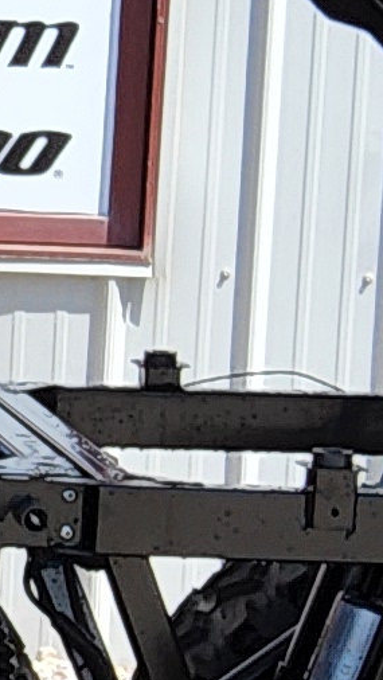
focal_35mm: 222
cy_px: 531
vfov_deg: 9.7
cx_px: -735
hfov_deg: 5.2
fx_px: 4004
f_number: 2
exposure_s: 1/878
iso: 32
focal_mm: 3.08
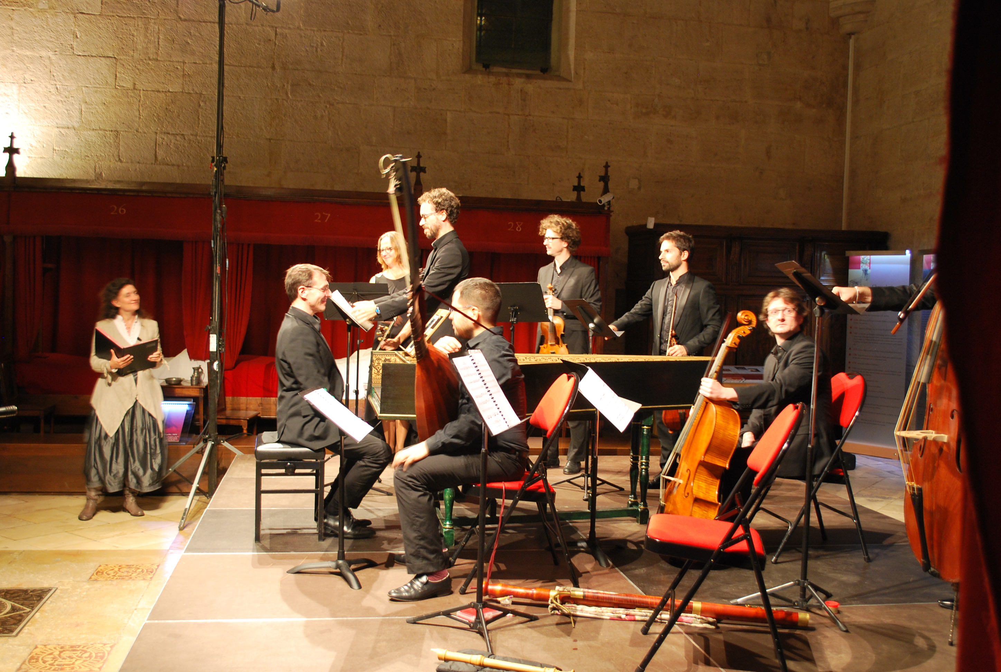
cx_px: 500
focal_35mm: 36
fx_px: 1003
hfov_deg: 53.0
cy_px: 336
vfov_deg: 37.0
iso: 400
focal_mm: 24
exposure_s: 1/8
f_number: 4.2
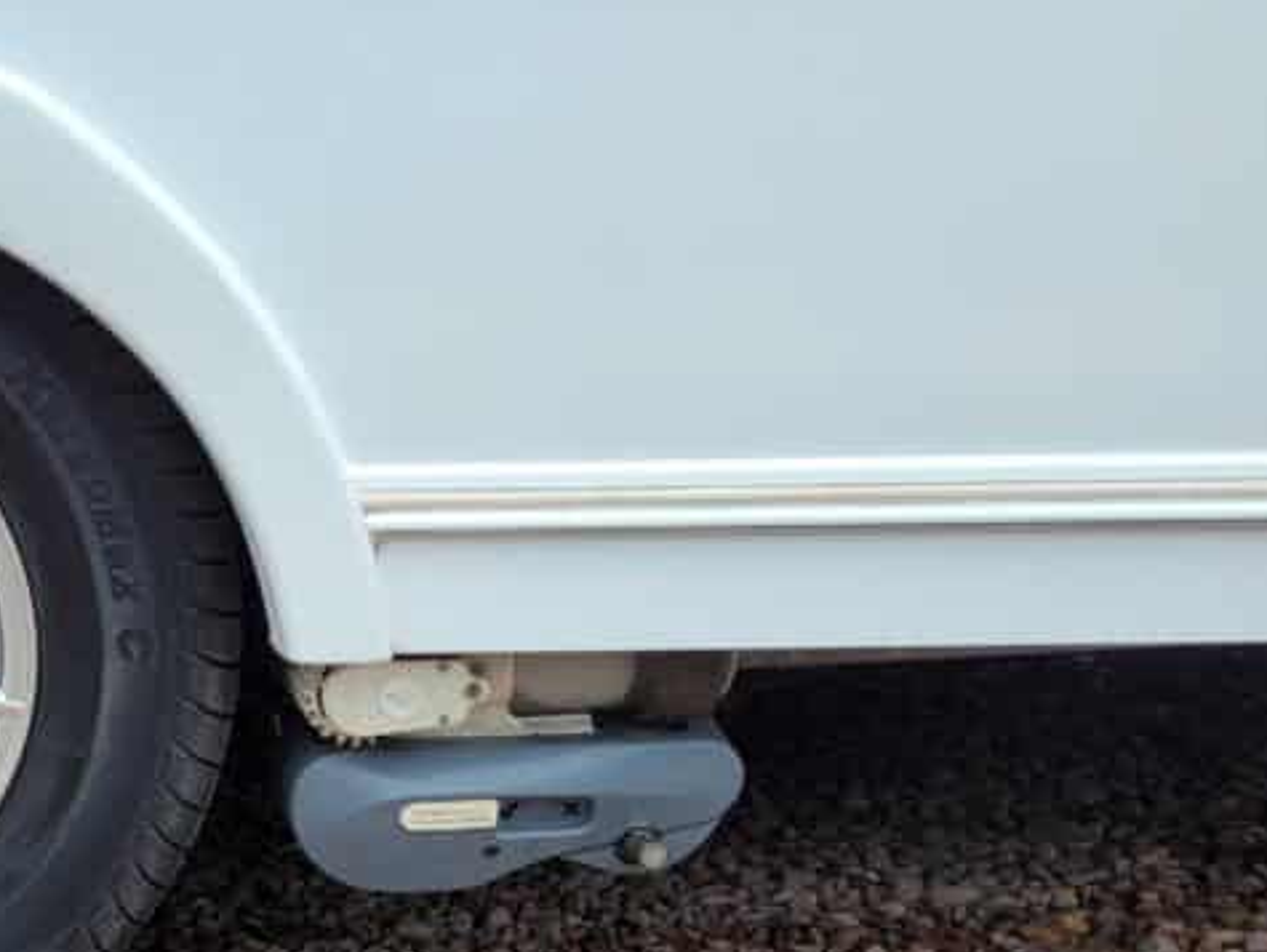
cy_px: 885
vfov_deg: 25.2
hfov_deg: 31.2
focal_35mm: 56
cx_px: -59
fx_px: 2051
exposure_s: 1/539
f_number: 1.8
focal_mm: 5.4
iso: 40
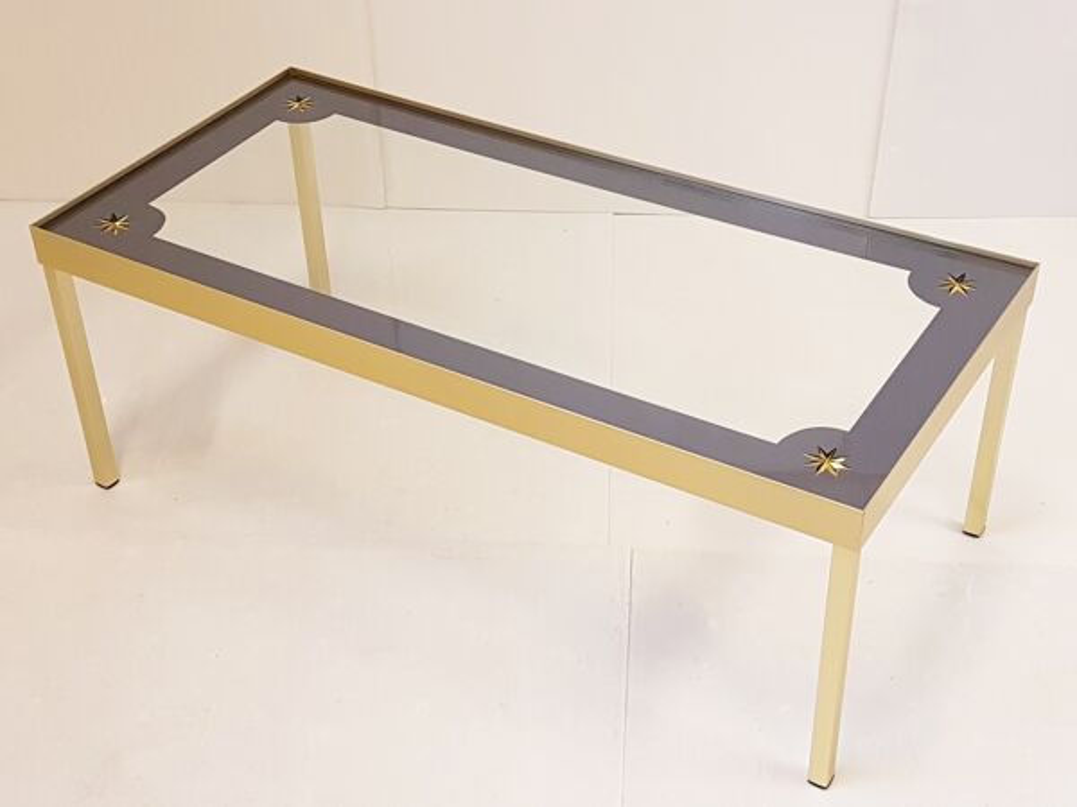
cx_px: 538
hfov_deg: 67.3
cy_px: 404
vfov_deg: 53.1
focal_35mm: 26
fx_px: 809
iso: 125
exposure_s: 1/50
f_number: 1.7
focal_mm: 4.2
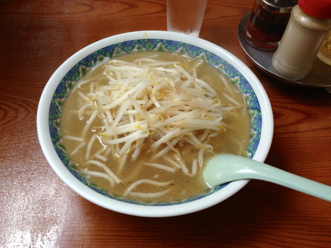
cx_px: 166
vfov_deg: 42.9
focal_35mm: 33
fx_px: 316
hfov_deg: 55.4
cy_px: 124
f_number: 2.4
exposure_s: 1/60
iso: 64
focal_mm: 4.13
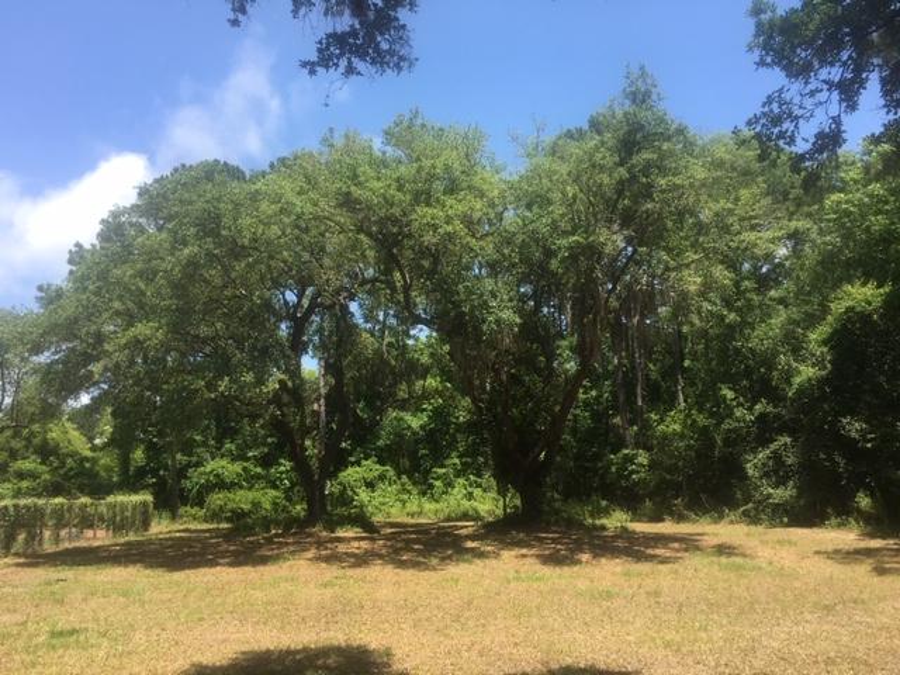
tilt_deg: +11.2
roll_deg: +1.4
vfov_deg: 48.2
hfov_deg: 61.7
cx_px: 450
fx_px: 754
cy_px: 338
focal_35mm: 29
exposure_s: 1/657
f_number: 2.2
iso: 25
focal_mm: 4.15
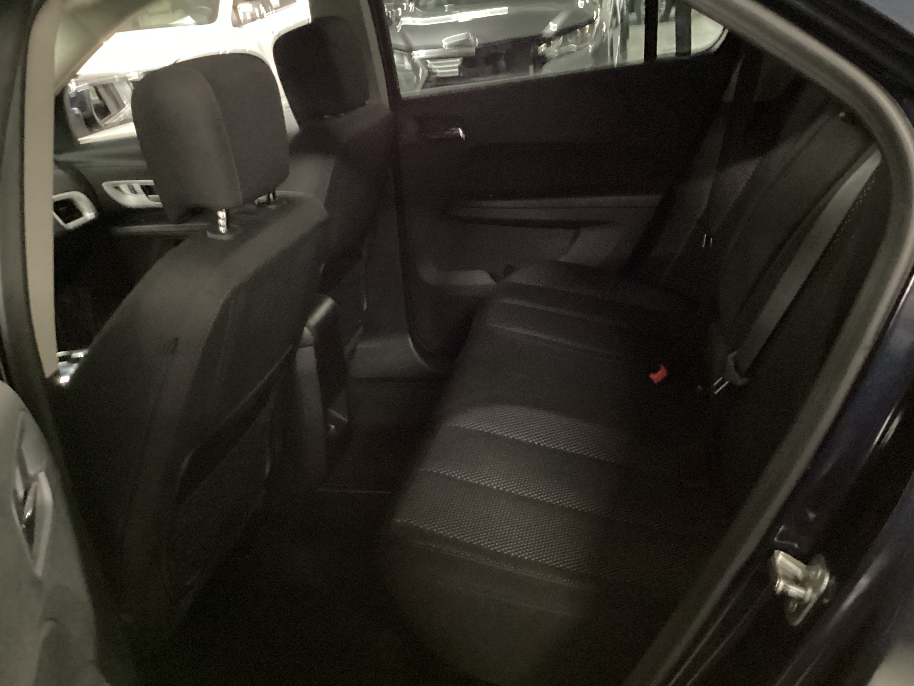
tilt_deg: -22.6
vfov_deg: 44.2
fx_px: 845
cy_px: 337
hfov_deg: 56.8
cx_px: 466
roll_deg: +6.6
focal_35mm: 32
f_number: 2.4
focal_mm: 3.3
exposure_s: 1/15
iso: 800
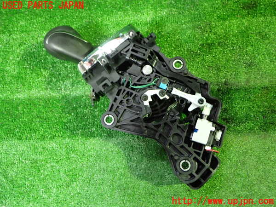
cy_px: 104
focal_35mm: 30
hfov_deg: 60.0
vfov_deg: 46.8
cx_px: 138
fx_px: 239
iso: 800
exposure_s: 1/30
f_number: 2.3
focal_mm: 5.4
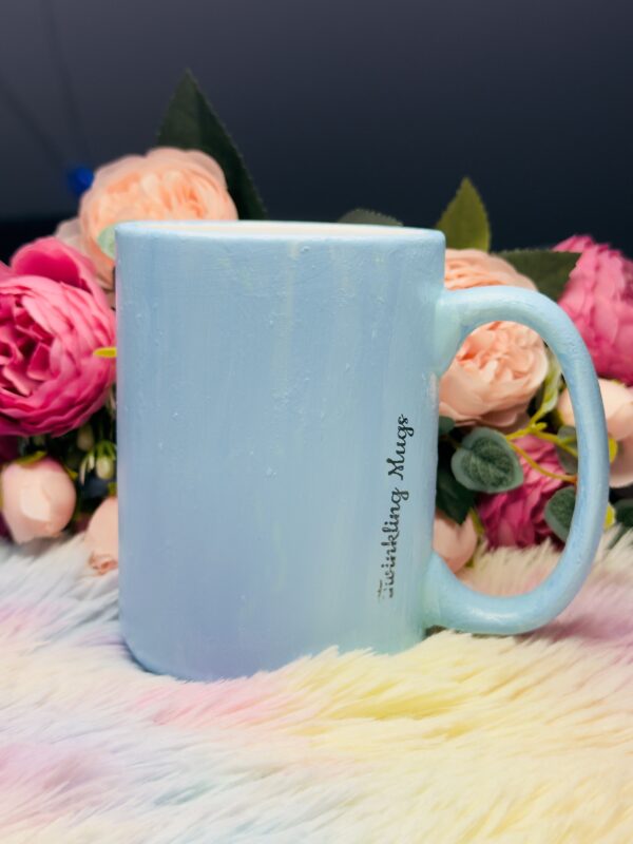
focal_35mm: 48
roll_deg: -2.9
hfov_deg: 30.3
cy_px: 422
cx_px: 316
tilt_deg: -12.1
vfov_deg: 39.7
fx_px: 1170
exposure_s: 1/120
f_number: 1.78
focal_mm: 6.76
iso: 50
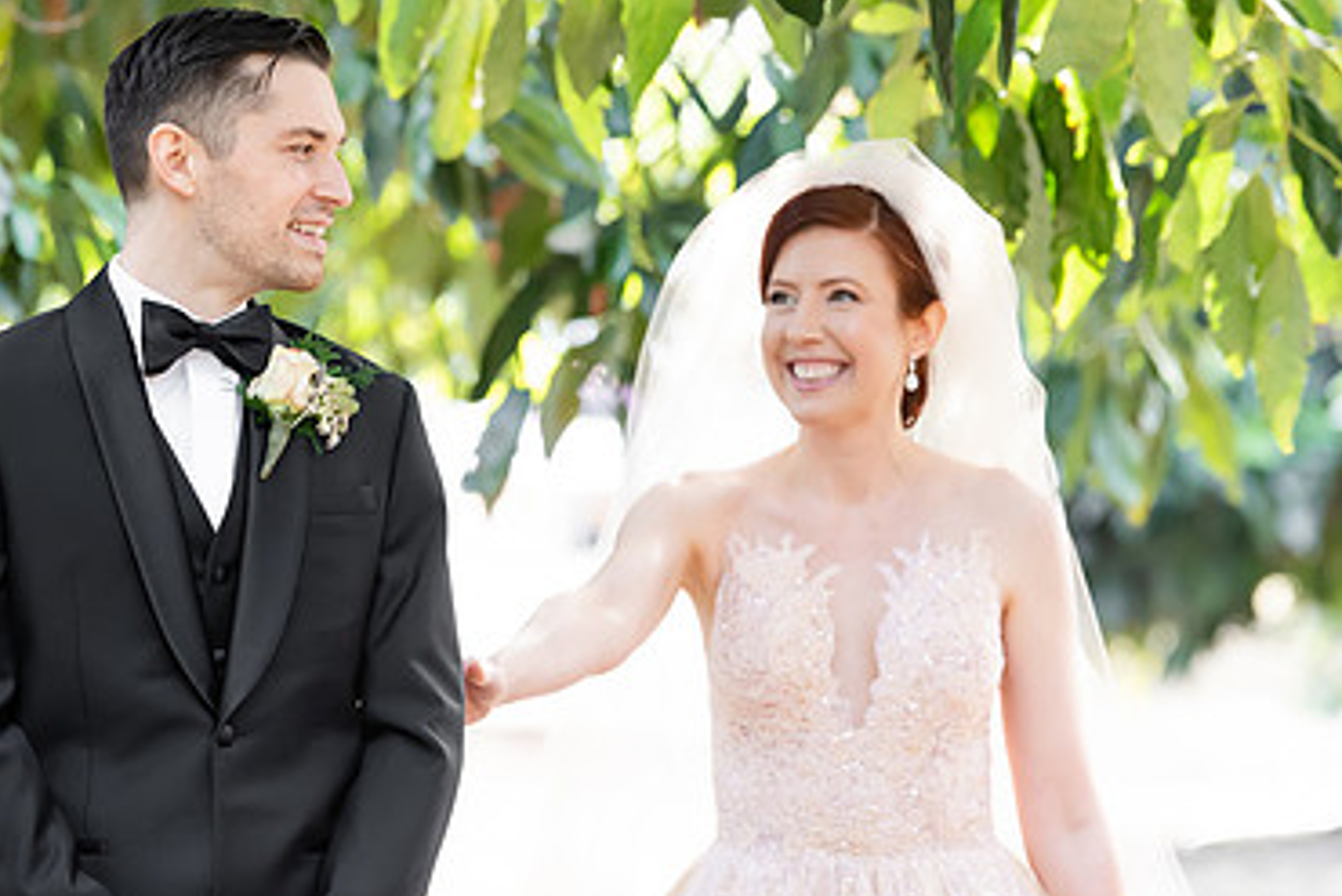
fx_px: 9919
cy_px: 397
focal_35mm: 266
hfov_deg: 7.7
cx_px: 633
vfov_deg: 5.2
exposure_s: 1/250
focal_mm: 155
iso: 1250
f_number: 4
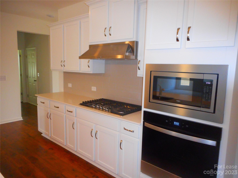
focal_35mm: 25
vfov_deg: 54.9
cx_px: 119
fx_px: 172
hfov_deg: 69.4
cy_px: 89
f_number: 3.7
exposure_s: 1/25
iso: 320
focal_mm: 4.5
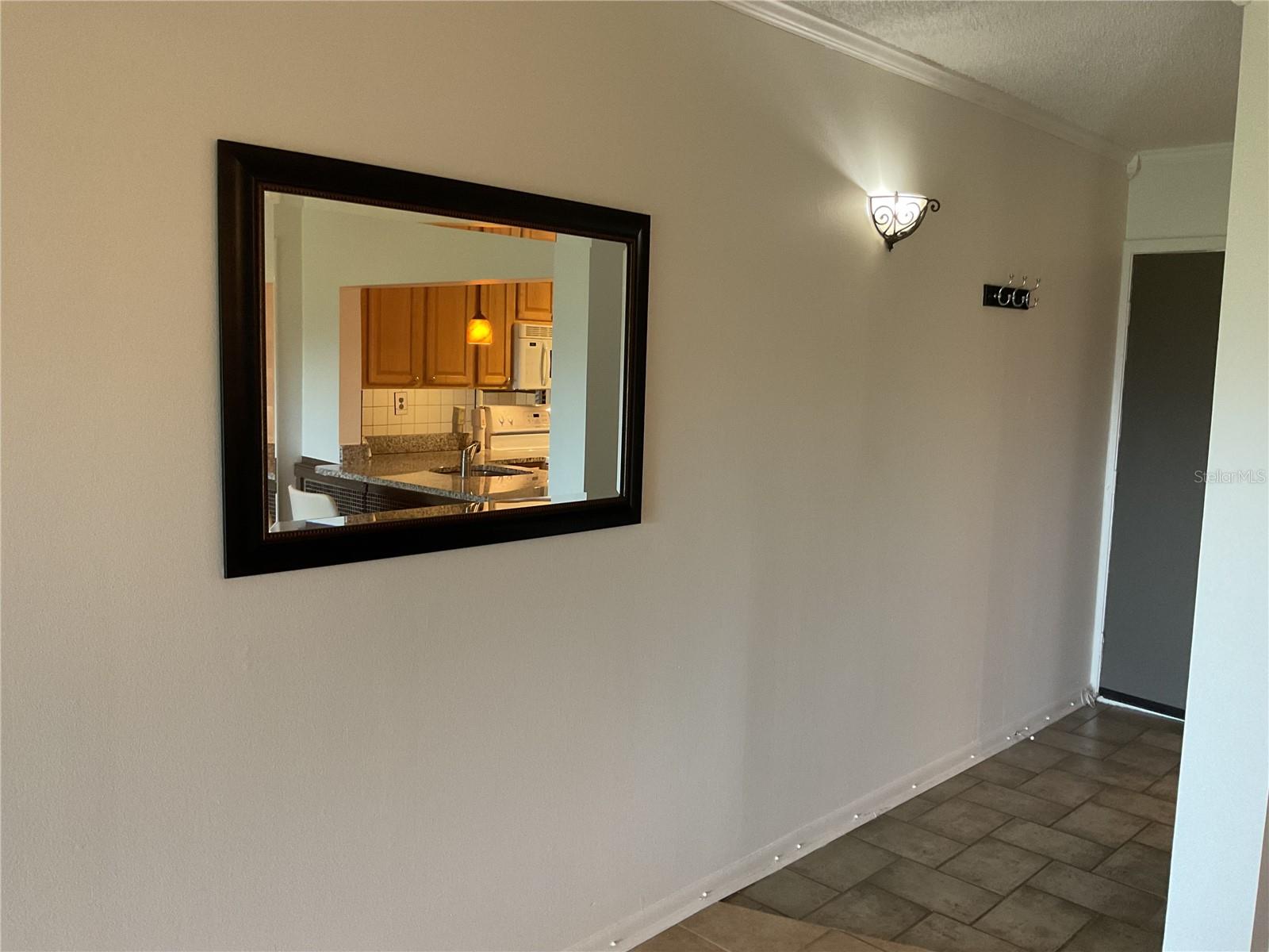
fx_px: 1063
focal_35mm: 29
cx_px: 634
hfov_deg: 61.7
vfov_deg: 48.2
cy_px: 476
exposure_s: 1/60
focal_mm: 3
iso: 160
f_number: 1.8
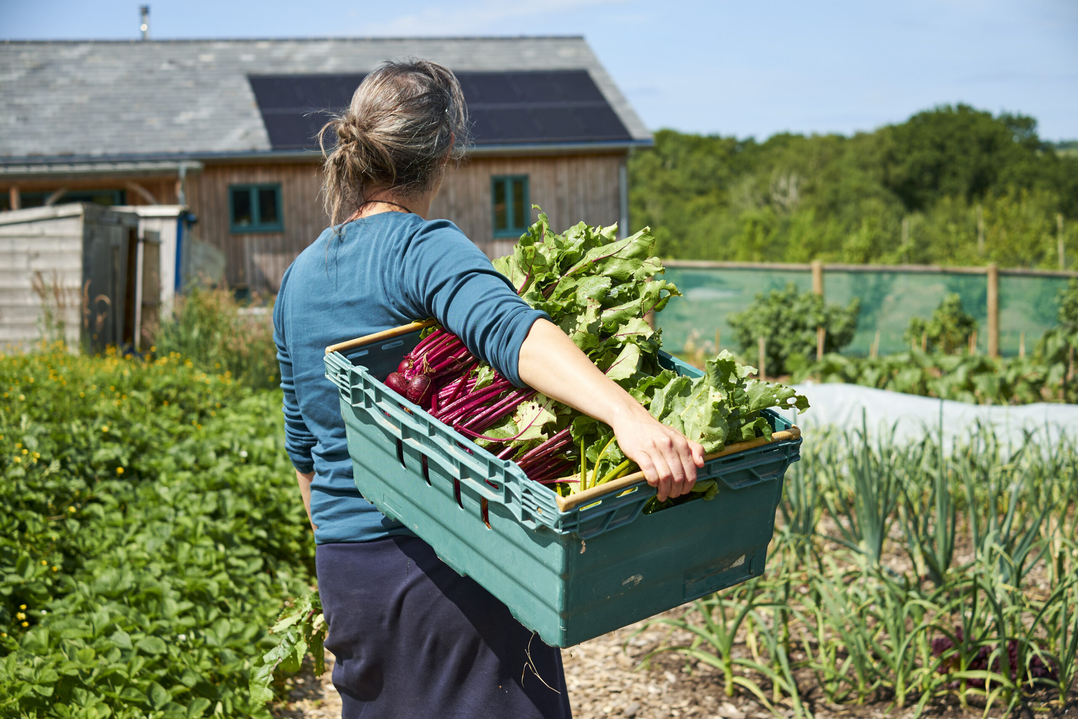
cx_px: 539
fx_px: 1587
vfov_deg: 25.5
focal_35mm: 53
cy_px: 360
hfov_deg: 37.5
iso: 200
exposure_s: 1/2000
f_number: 3.2
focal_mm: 35
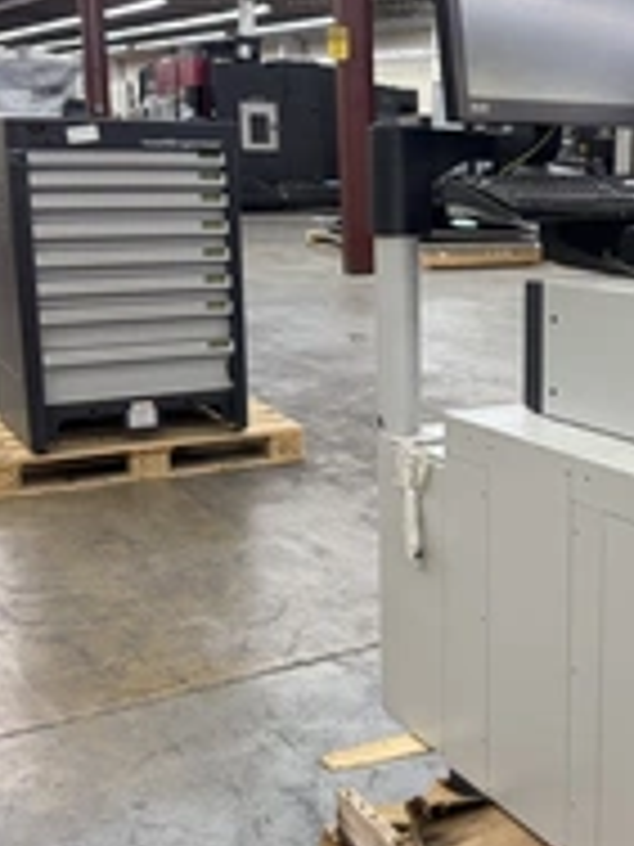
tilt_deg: -14.3
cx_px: 562
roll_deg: -0.6
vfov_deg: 37.5
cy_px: 428
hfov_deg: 27.6
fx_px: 1245
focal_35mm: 51
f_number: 1.78
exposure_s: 1/120
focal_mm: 6.76
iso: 160
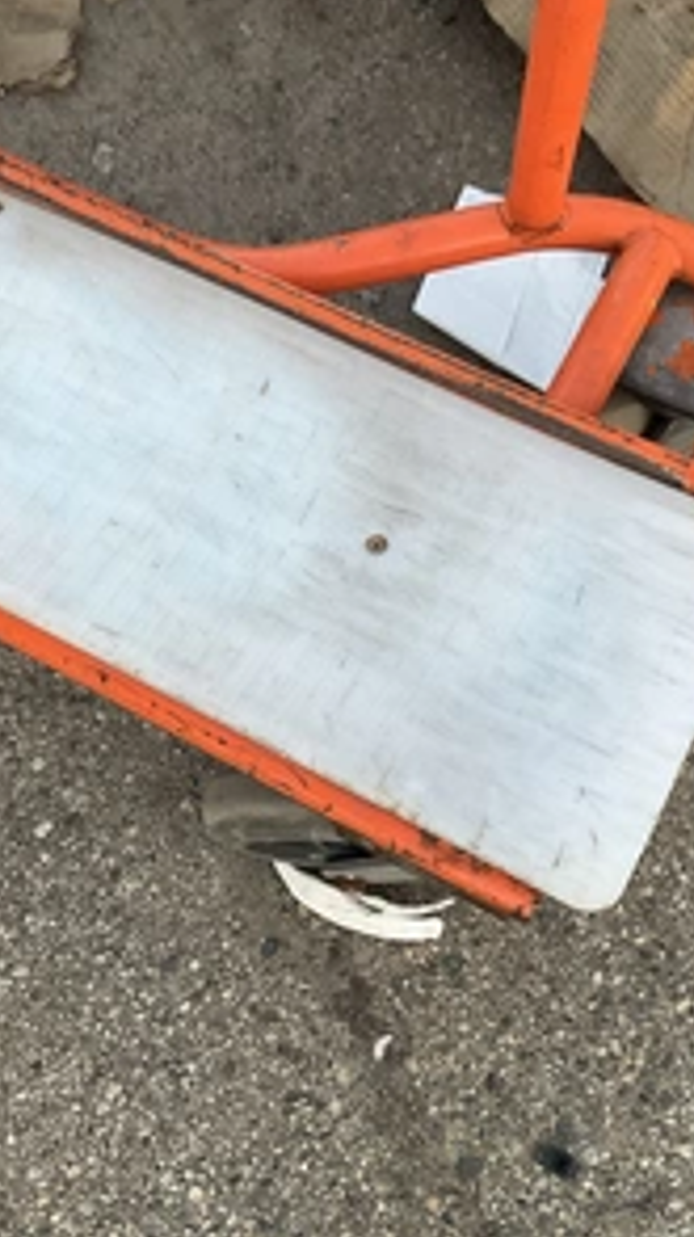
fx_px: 1409
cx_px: 252
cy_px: 610
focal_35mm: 43
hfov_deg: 27.6
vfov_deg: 47.4
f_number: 1.8
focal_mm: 3
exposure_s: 1/122
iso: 64
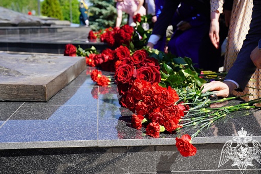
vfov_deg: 29.8
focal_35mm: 45
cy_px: 74
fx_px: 326
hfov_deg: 43.5
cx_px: 116
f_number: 5
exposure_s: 1/320
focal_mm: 38
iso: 100
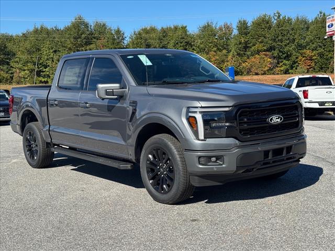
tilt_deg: -3.5
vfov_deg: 30.3
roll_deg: -2.1
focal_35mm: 48
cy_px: 126
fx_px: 465
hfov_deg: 39.7
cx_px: 168
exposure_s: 1/3096
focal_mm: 6.76
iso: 64
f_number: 1.78
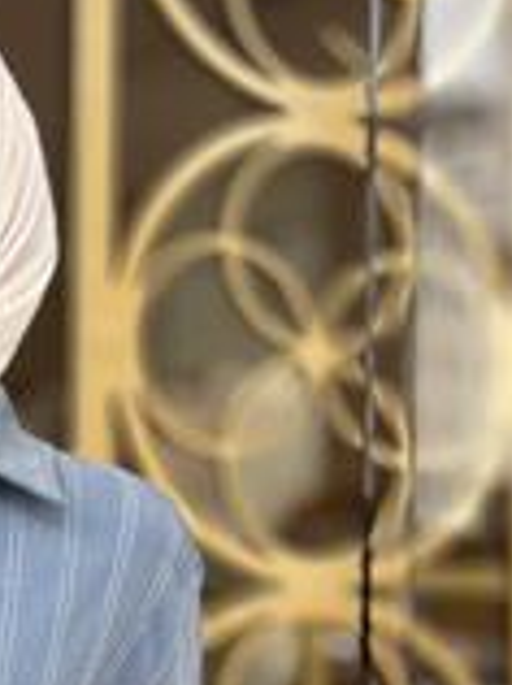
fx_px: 3124
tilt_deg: -0.6
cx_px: -161
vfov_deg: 12.1
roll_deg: -1.4
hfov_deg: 9.2
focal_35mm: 158
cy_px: 932
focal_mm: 6.86
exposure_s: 1/604
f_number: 1.78
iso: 80
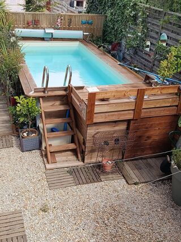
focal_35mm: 40
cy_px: 121
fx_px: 279
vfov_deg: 46.8
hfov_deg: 35.9
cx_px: 90
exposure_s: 1/123
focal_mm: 5.24
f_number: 1.7
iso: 50
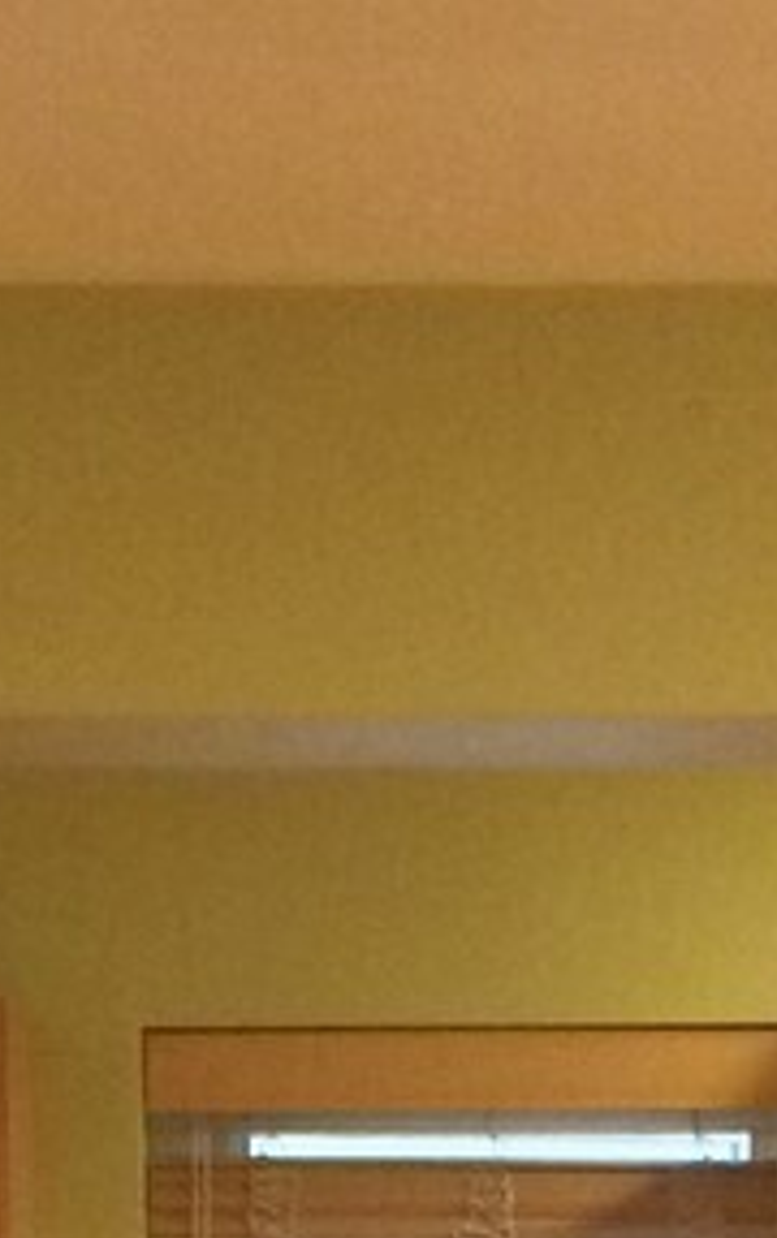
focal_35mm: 177
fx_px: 5982
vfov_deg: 10.9
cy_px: 2377
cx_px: 691
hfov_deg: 7.4
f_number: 2.2
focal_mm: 4.12
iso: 250
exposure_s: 1/30
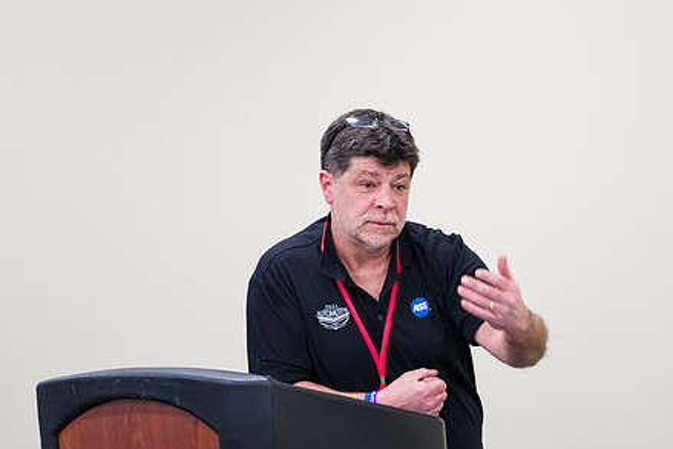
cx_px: 371
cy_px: 212
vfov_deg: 5.2
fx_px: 4937
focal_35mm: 264
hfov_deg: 7.8
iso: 1250
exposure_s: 1/200
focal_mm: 200
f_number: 3.2
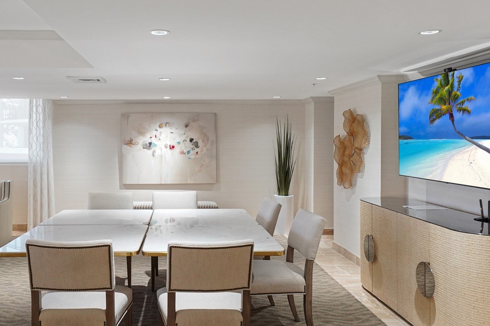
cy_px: 147
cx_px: 176
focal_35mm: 35
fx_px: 476
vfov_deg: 37.8
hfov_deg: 53.7
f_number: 7.1
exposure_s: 1/30
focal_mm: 20
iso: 3200
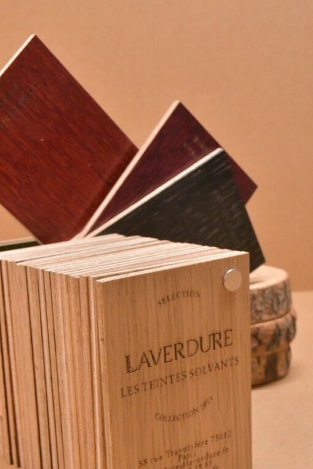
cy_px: 305
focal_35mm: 76
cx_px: 107
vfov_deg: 26.5
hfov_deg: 17.9
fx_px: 991
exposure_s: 1/160
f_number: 13
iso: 6400
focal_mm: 38
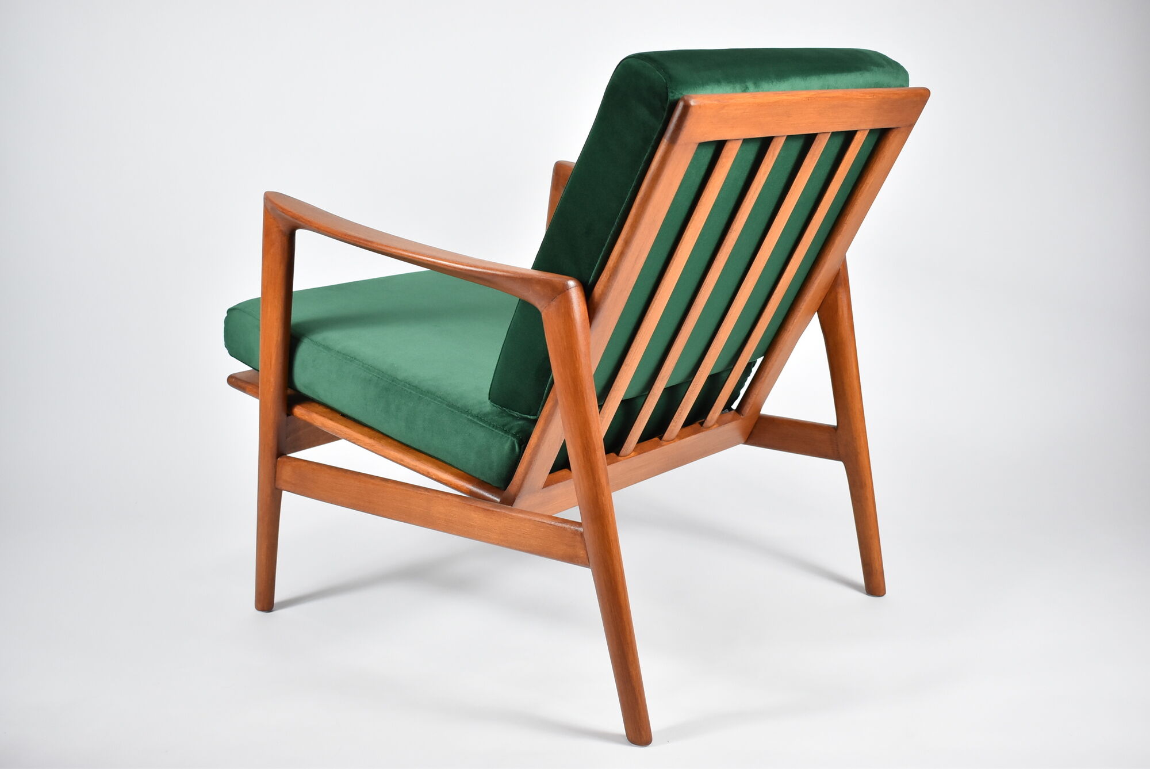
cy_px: 384
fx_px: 1439
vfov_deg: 29.9
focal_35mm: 45
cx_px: 575
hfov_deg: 43.6
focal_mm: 30
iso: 1000
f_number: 4.2
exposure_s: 1/125
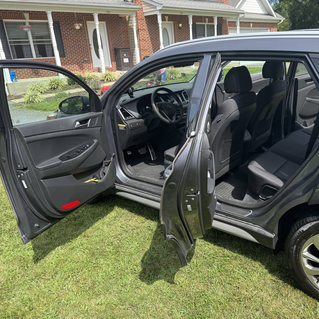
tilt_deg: -21.8
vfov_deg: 55.6
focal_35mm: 29
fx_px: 302
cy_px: 163
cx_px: 205
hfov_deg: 54.8
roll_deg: +3.8
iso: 80
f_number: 1.78
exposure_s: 1/1076
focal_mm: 6.76
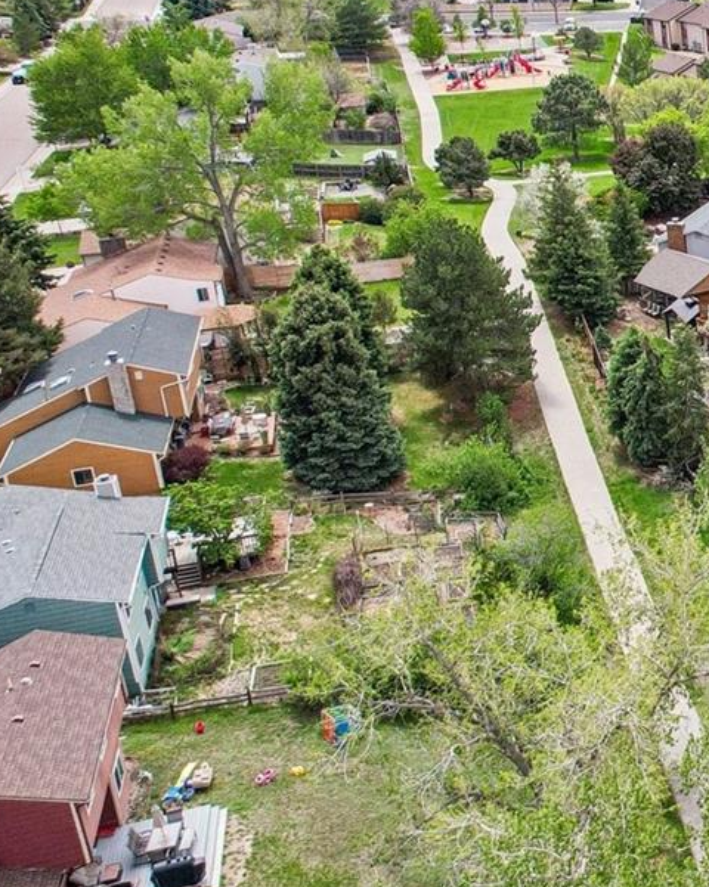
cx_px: 1139
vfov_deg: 34.0
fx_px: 1444
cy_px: 322
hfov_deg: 21.7
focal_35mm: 55
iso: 150
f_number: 2.8
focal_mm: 8.4
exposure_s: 1/350
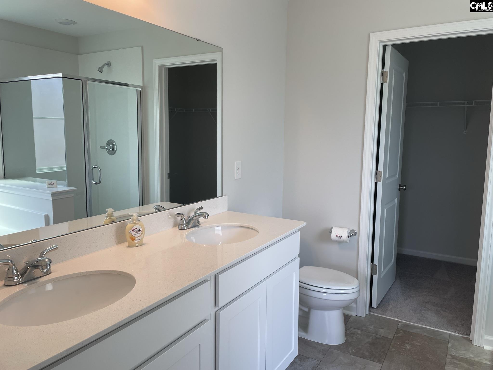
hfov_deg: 67.3
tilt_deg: -6.1
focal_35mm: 26
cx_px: 246
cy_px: 185
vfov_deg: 53.1
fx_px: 370
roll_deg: -0.8
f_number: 1.6
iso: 32
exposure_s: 1/198
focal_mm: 4.2
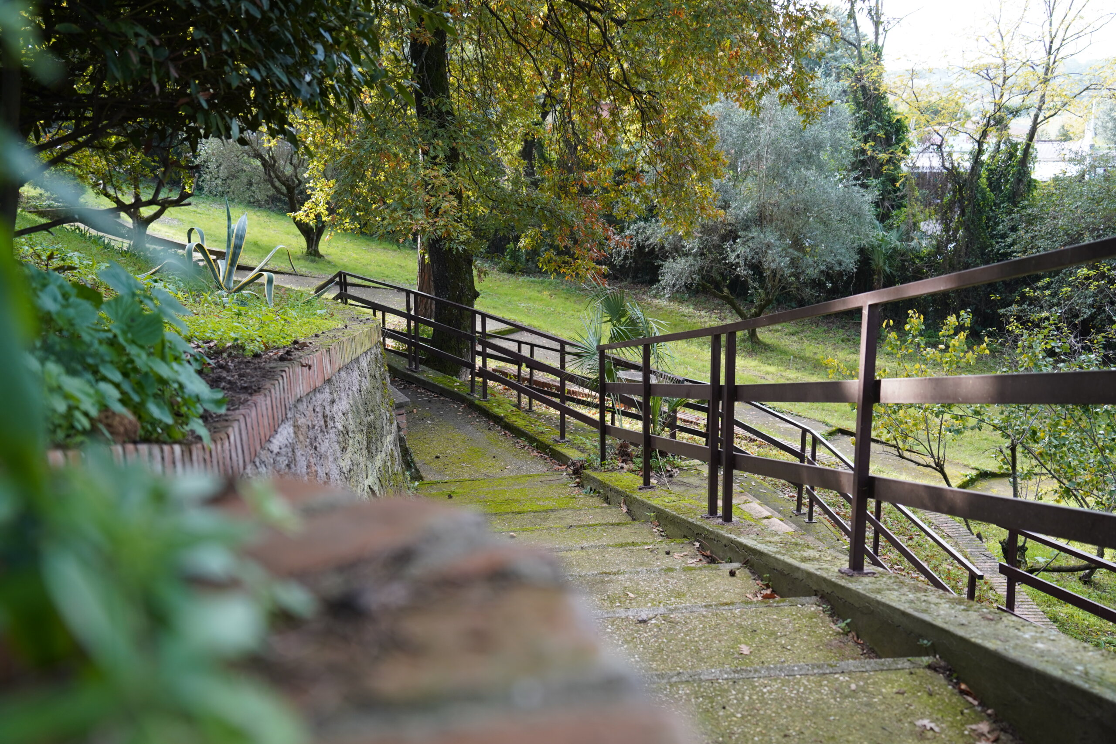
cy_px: 372
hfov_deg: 54.4
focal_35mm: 35
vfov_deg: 37.9
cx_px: 558
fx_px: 1085
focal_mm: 35
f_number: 4
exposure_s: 1/160
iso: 320
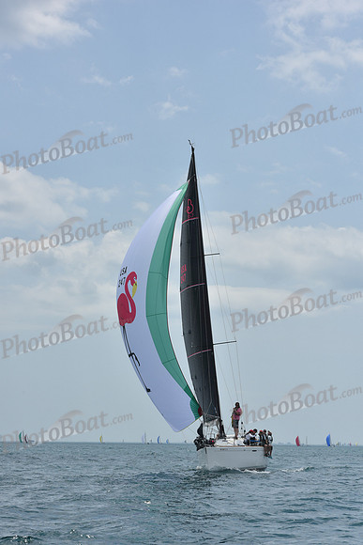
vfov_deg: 20.8
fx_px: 1481
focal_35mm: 98
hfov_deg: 14.0
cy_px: 272
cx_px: 182
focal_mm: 98
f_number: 10
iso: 250
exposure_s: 1/1250
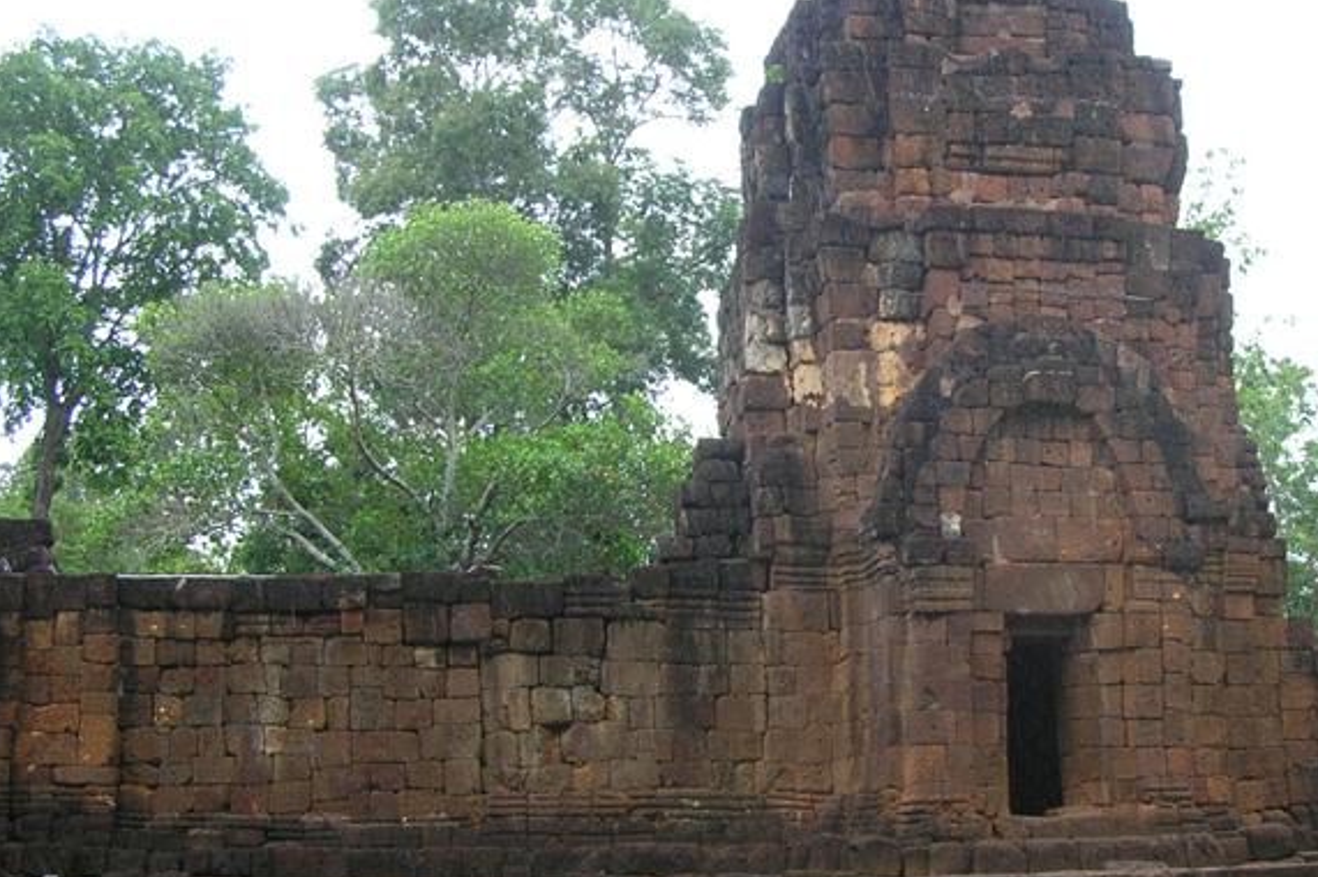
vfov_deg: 26.4
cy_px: 488
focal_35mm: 51
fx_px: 1866
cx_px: 914
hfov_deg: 38.3
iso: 50
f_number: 2.8
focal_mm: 5.8
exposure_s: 1/170
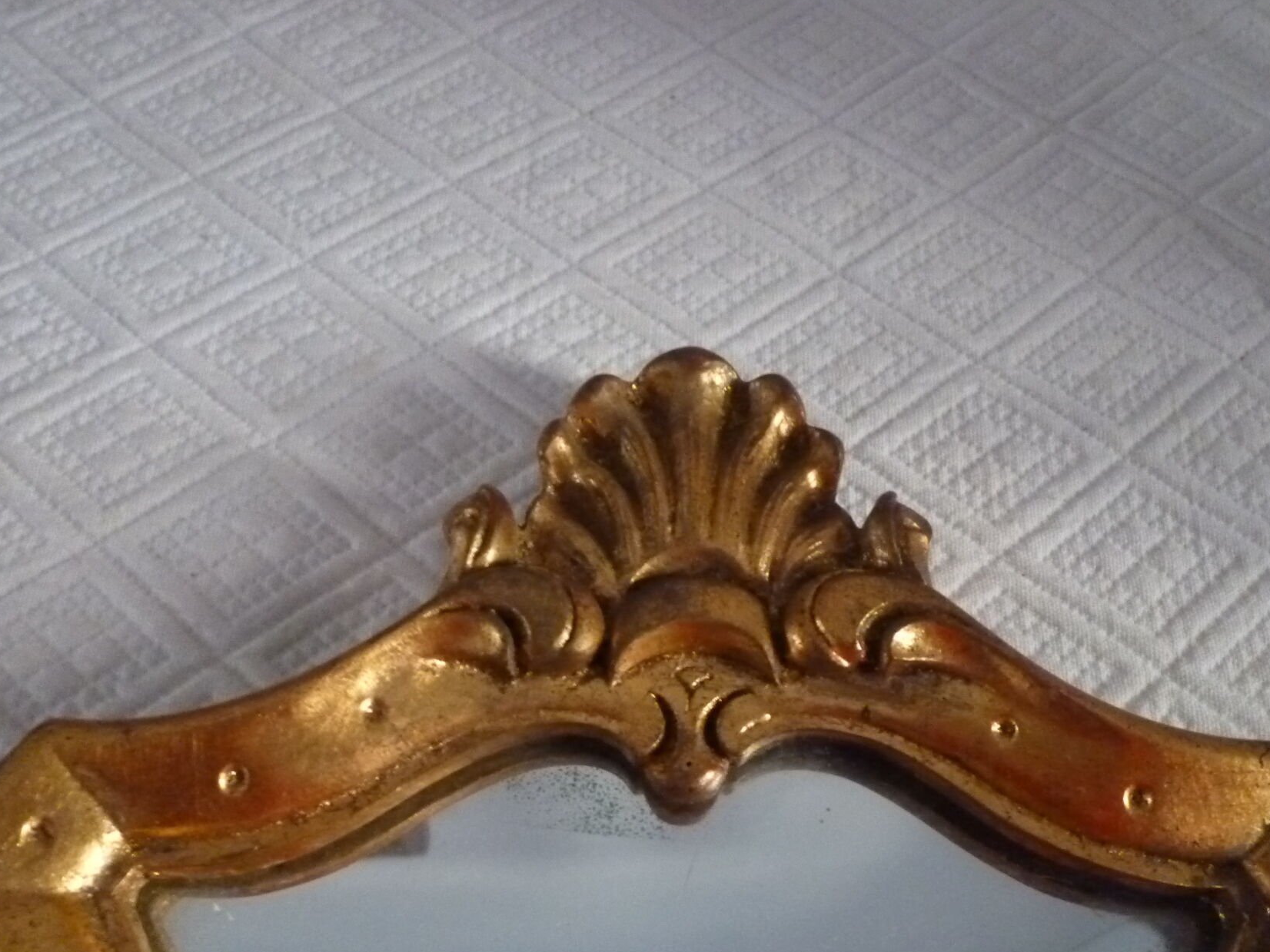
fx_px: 1137
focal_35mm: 31
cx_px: 667
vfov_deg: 45.1
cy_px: 582
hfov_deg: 58.3
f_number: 2.8
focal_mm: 4.5
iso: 800
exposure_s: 1/4
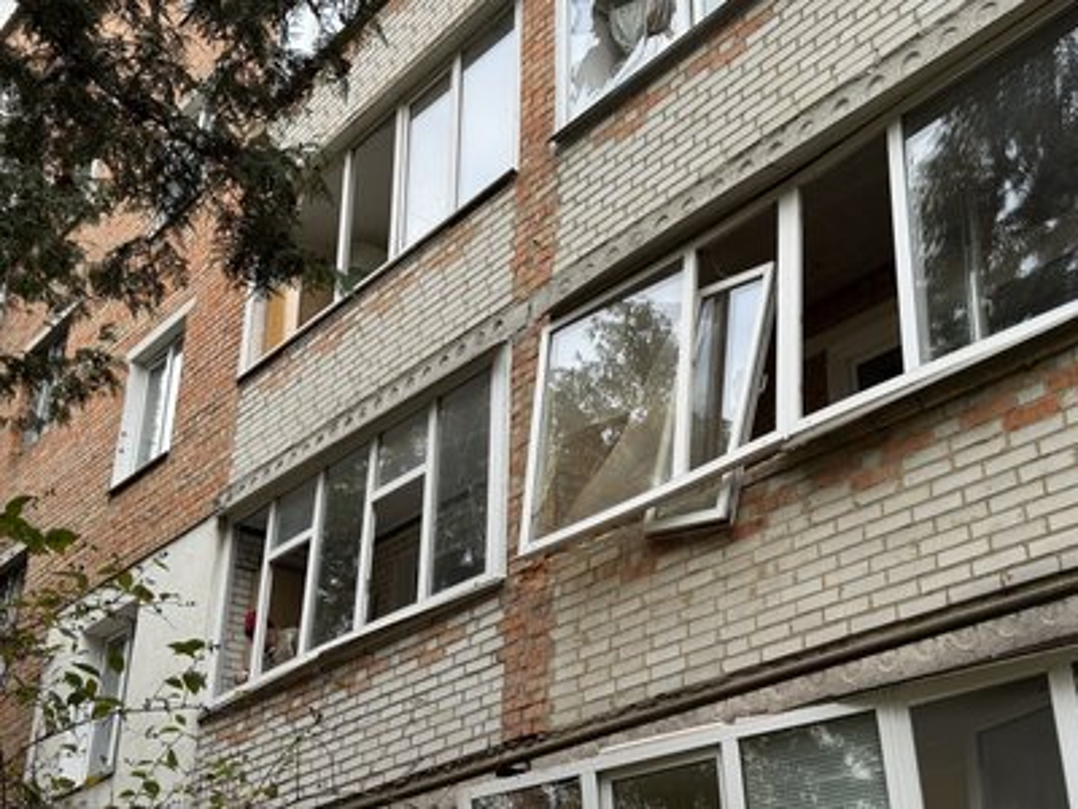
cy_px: 404
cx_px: 539
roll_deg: -0.1
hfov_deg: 39.7
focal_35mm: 48
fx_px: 1495
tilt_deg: +28.1
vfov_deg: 30.3
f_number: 1.78
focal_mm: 6.76
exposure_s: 1/433
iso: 64
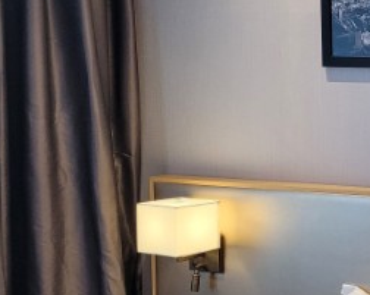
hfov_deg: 18.6
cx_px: 610
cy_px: 163
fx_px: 941
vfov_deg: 17.8
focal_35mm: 86
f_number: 1.8
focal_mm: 5.4
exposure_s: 1/120
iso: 320
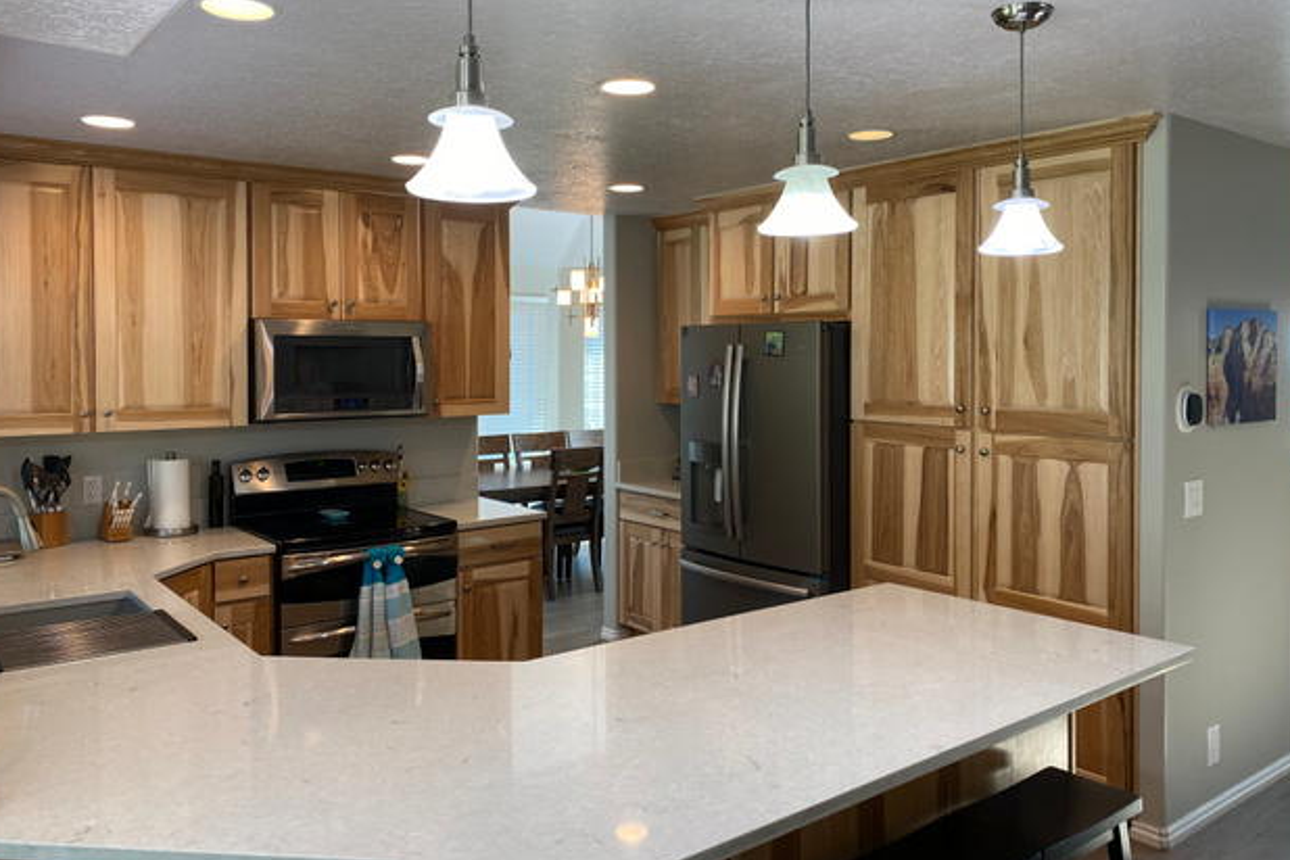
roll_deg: +0.4
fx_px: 1003
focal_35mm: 28
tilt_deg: -3.1
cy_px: 382
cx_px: 639
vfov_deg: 46.3
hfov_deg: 65.5
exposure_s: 1/60
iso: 64
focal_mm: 4.25
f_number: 1.8
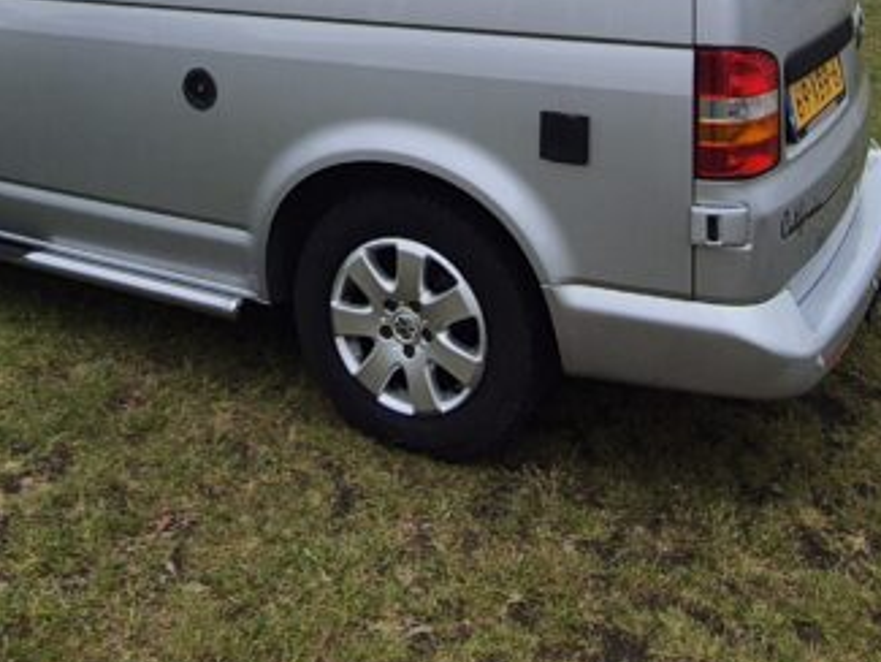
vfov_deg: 30.2
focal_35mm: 41
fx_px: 1044
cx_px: 301
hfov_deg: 45.1
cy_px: -122
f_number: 2.2
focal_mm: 2.2
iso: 50
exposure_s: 1/1092
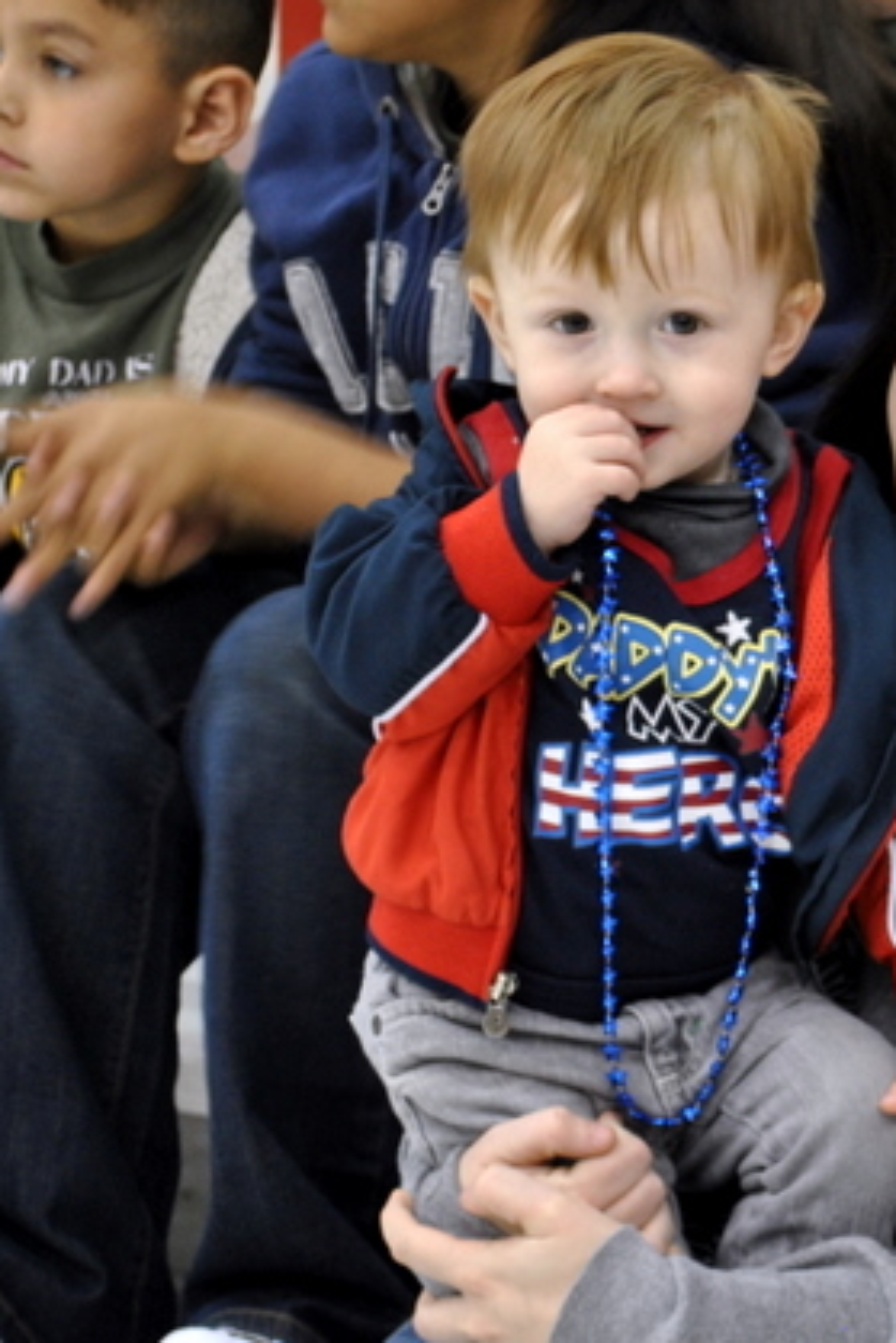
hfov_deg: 9.8
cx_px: 1156
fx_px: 5147
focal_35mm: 138
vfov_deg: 14.9
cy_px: 700
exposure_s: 1/20
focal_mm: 48
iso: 400
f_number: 5.3
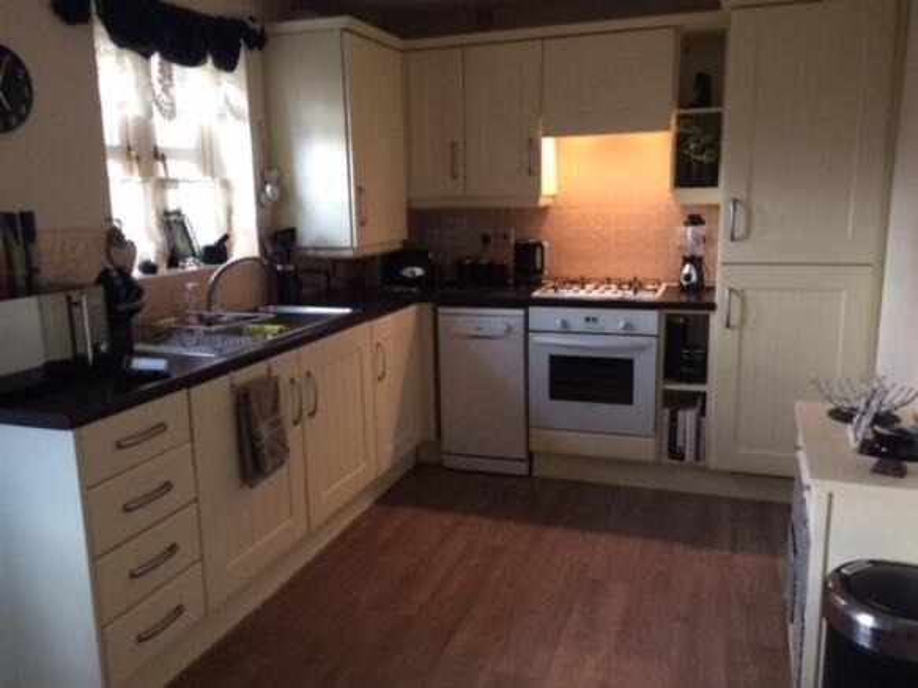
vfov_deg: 48.2
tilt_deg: -12.7
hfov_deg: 61.7
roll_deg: +1.4
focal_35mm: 29
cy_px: 344
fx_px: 769
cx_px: 459
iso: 160
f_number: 2.2
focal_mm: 4.15
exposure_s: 1/33
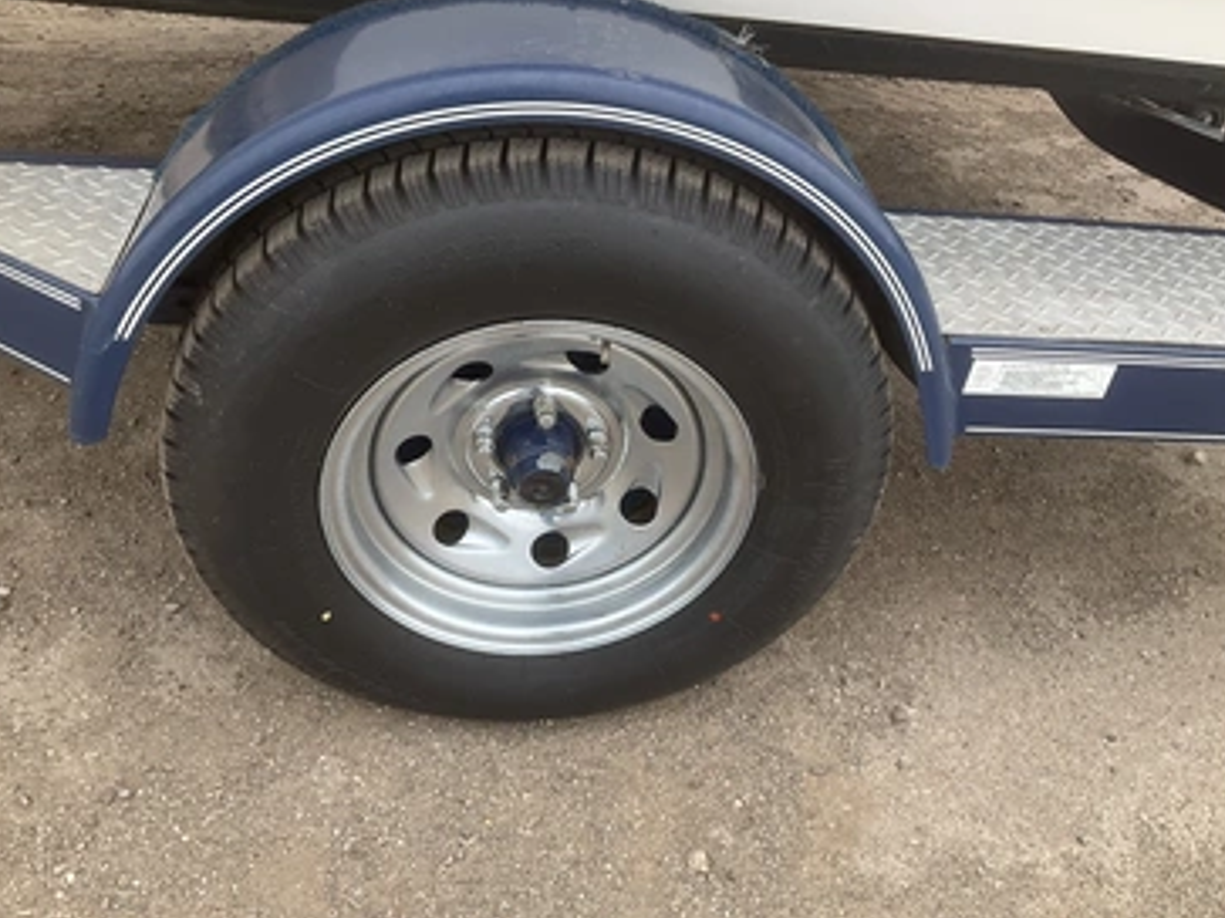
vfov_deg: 44.1
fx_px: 1132
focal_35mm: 32
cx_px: 628
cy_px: 439
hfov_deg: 56.8
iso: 25
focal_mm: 3
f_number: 1.8
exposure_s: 1/446
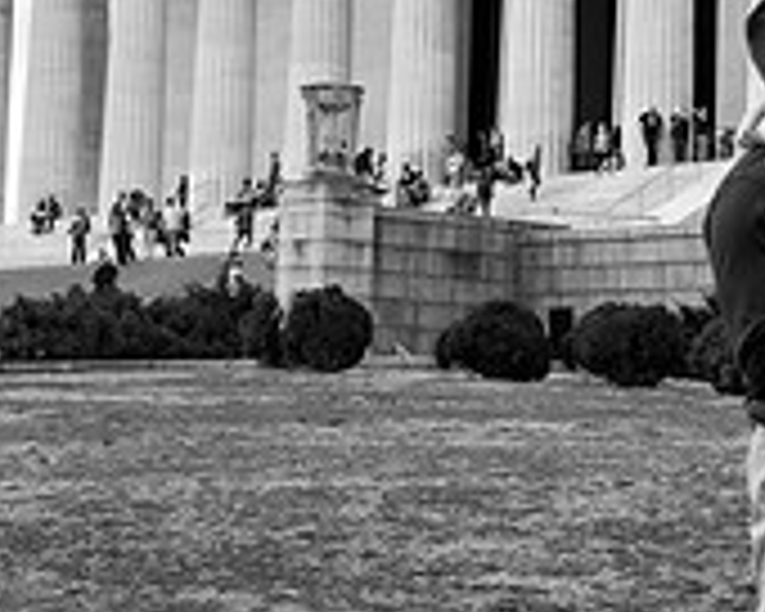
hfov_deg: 15.0
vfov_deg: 12.4
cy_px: 101
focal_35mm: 124
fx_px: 2807
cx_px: 922
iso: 160
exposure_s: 1/800
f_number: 3.2
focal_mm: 34
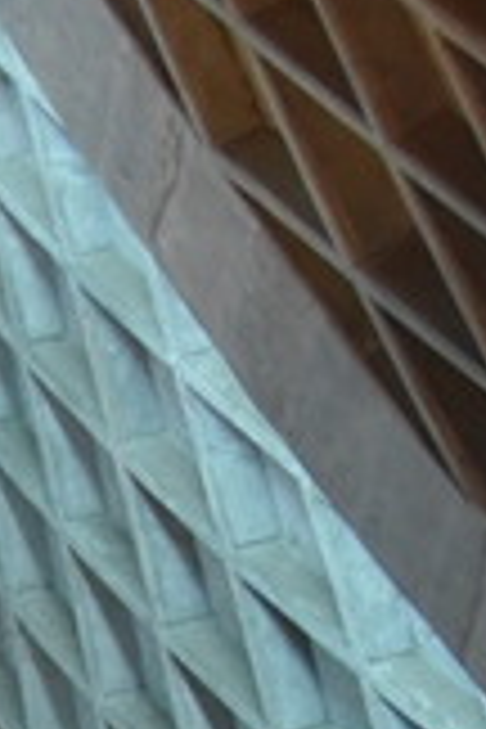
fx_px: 3604
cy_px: 1440
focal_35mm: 178
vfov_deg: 10.6
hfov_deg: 7.5
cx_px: -387
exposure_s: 1/60
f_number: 4
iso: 1400
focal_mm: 24
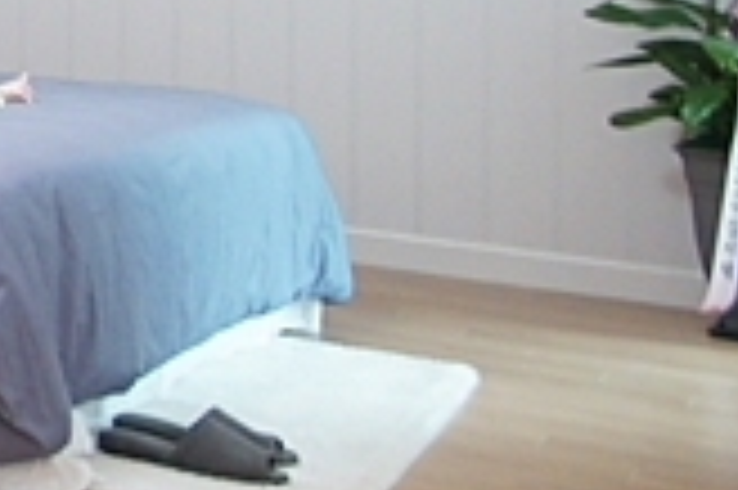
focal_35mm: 73
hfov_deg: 18.9
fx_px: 1495
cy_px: -117
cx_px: -693
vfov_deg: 17.6
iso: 800
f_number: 4
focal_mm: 10
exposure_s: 1/80
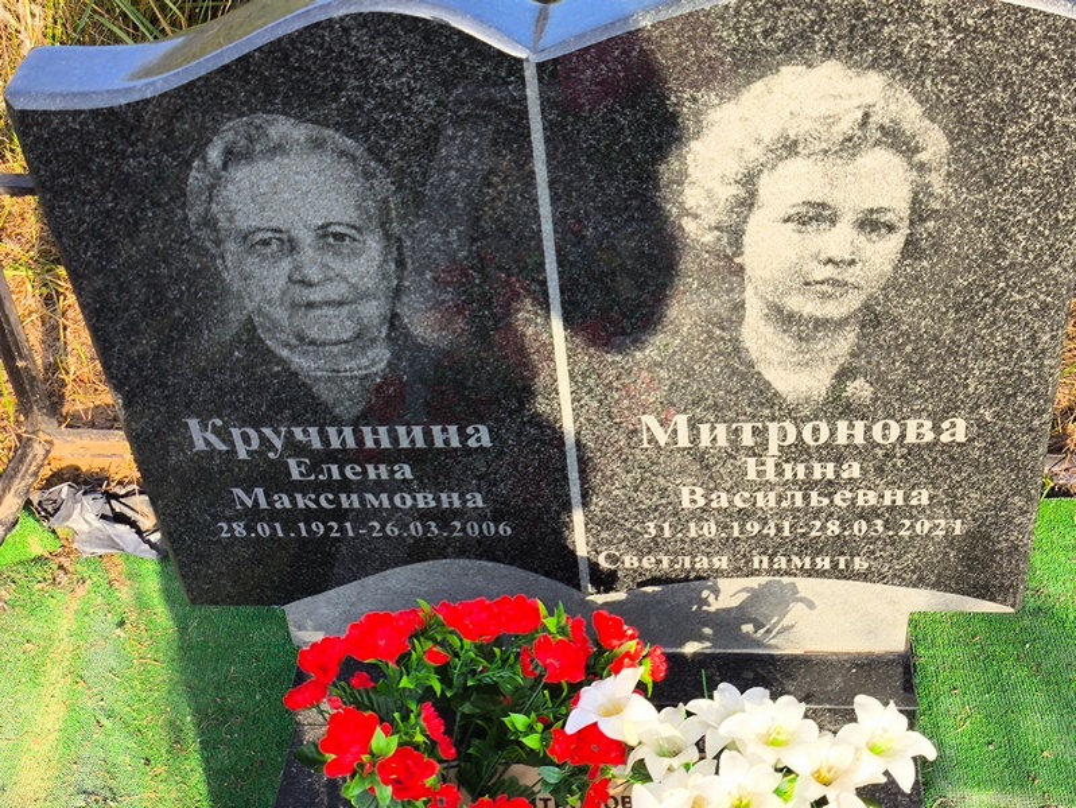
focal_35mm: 50
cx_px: 538
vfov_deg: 29.1
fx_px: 1555
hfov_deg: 38.2
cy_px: 404
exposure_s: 1/532
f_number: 1.7
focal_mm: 4.71
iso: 50
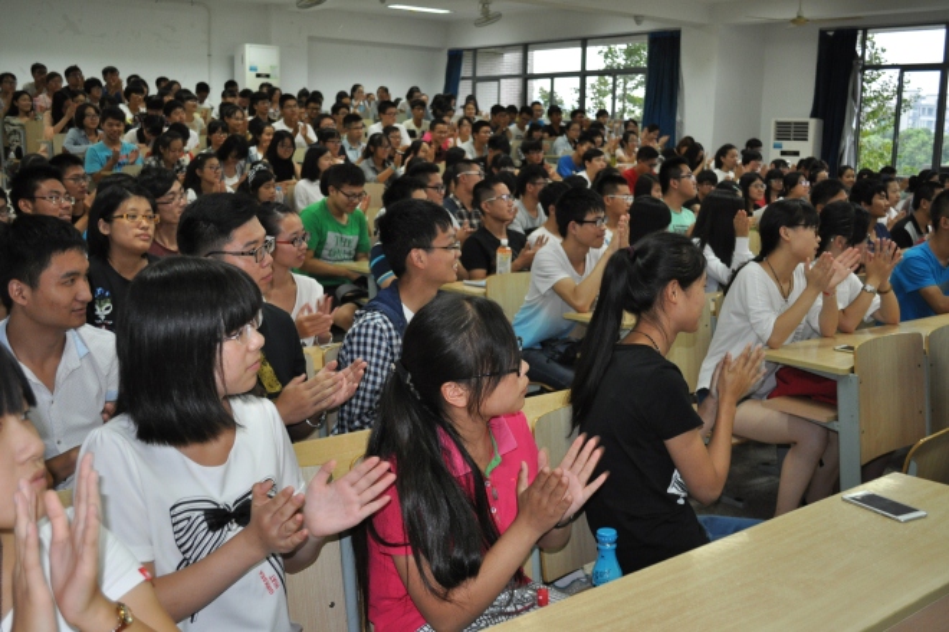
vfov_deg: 36.9
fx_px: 949
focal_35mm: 36
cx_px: 474
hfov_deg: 53.1
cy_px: 316
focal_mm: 24
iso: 800
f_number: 4
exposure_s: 1/60
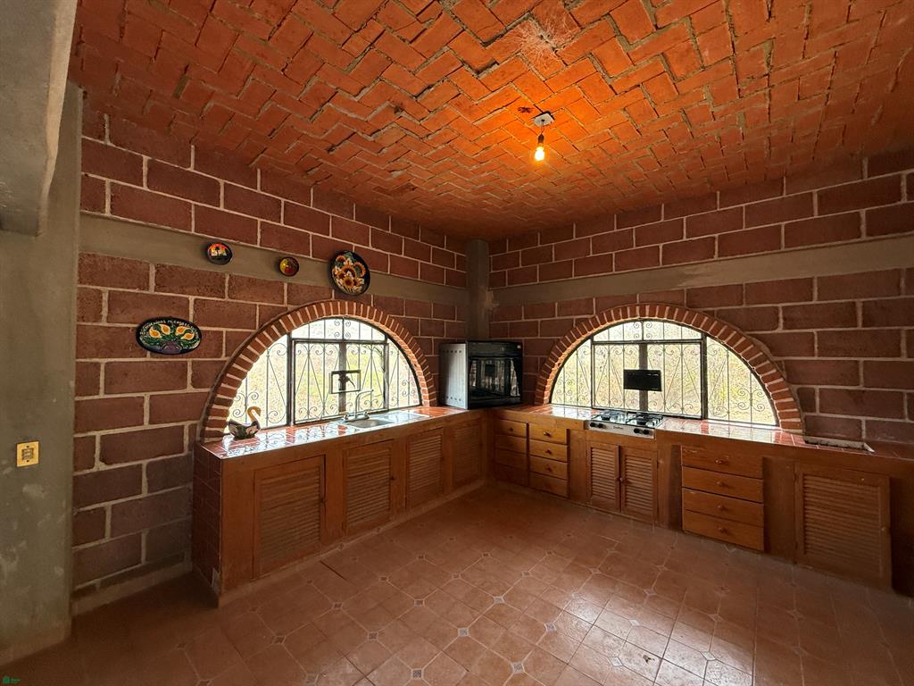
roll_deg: -0.4
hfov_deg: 102.1
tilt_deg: +2.2
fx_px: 370
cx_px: 457
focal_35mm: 14
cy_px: 343
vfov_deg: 85.7
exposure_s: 1/99
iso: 200
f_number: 2.2
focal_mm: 2.22
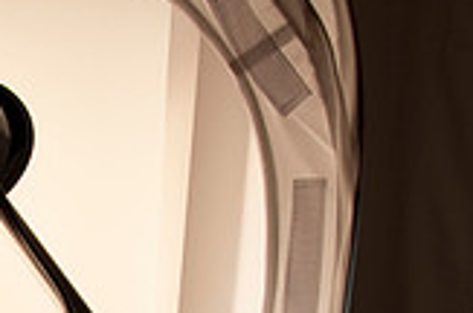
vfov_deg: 10.2
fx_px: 1678
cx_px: -96
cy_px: 517
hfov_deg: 15.5
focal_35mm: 128
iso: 200
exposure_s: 1/160
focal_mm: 24
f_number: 8
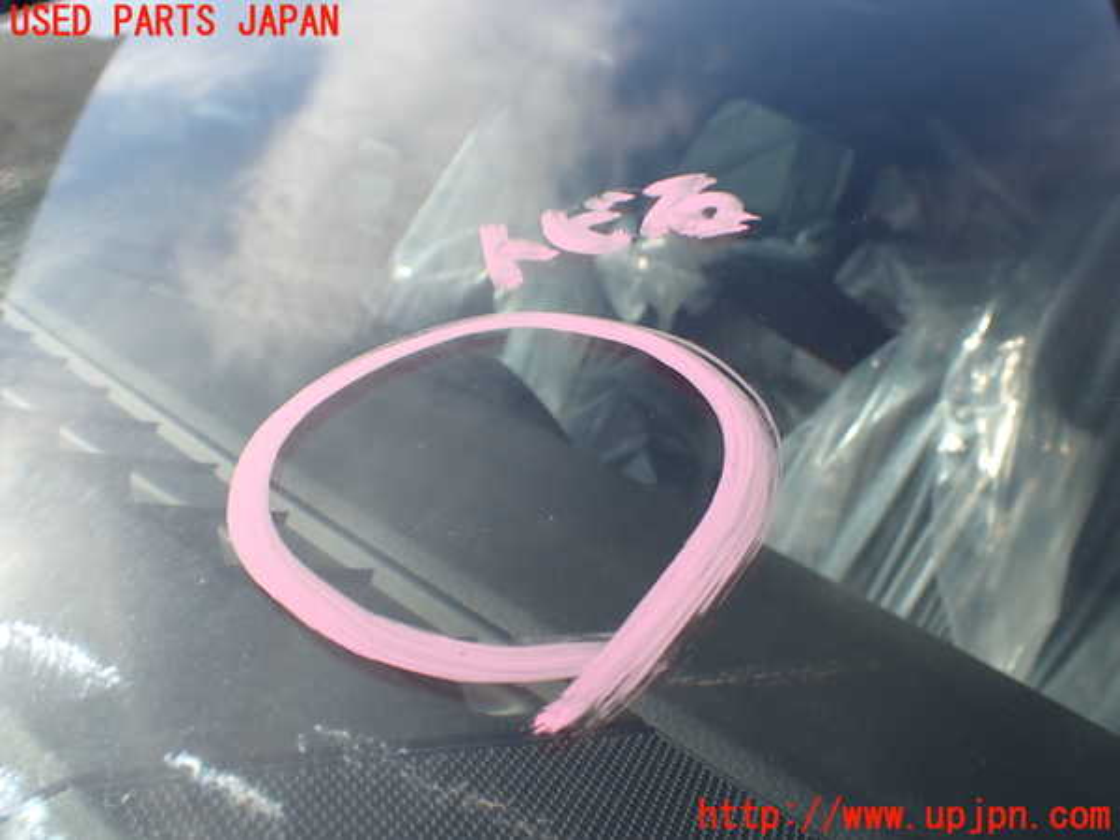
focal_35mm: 30
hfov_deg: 60.0
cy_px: 420
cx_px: 560
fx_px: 971
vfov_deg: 46.8
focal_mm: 5.4
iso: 100
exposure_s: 1/800
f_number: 3.2
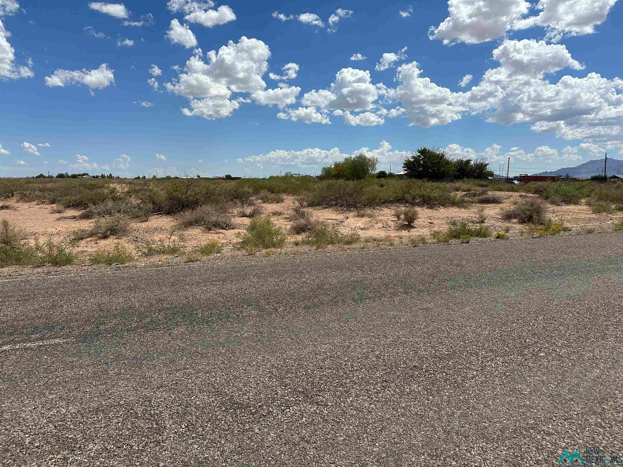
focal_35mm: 24
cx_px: 312
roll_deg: +0.0
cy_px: 234
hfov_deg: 71.6
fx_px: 432
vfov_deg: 56.8
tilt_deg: -6.1
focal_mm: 6.86
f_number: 1.78
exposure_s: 1/9709
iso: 80
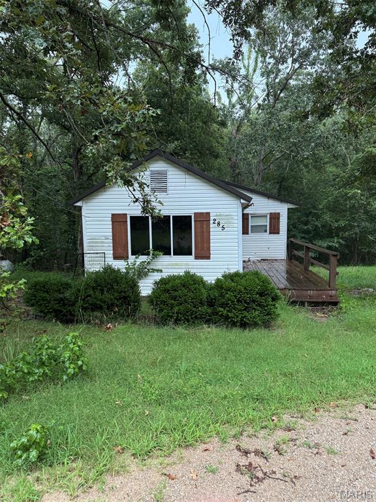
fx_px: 348
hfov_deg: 56.8
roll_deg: +1.6
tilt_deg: -5.7
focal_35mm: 24
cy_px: 251
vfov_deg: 71.6
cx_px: 188
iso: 250
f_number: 1.78
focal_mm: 6.76
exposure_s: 1/60
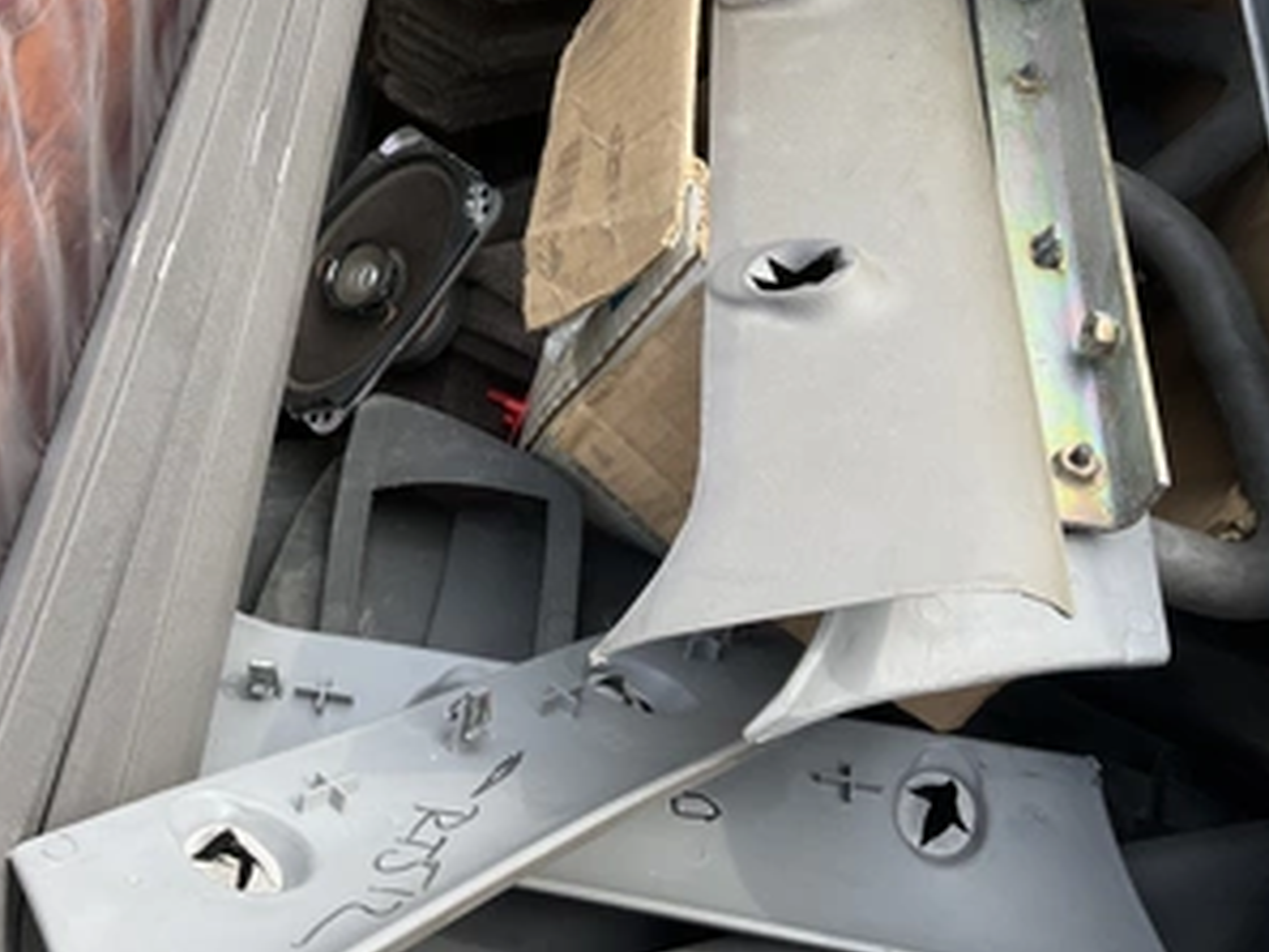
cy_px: 367
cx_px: 479
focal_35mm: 39
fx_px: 1430
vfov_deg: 36.7
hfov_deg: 47.4
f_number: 1.8
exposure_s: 1/486
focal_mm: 3
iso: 25
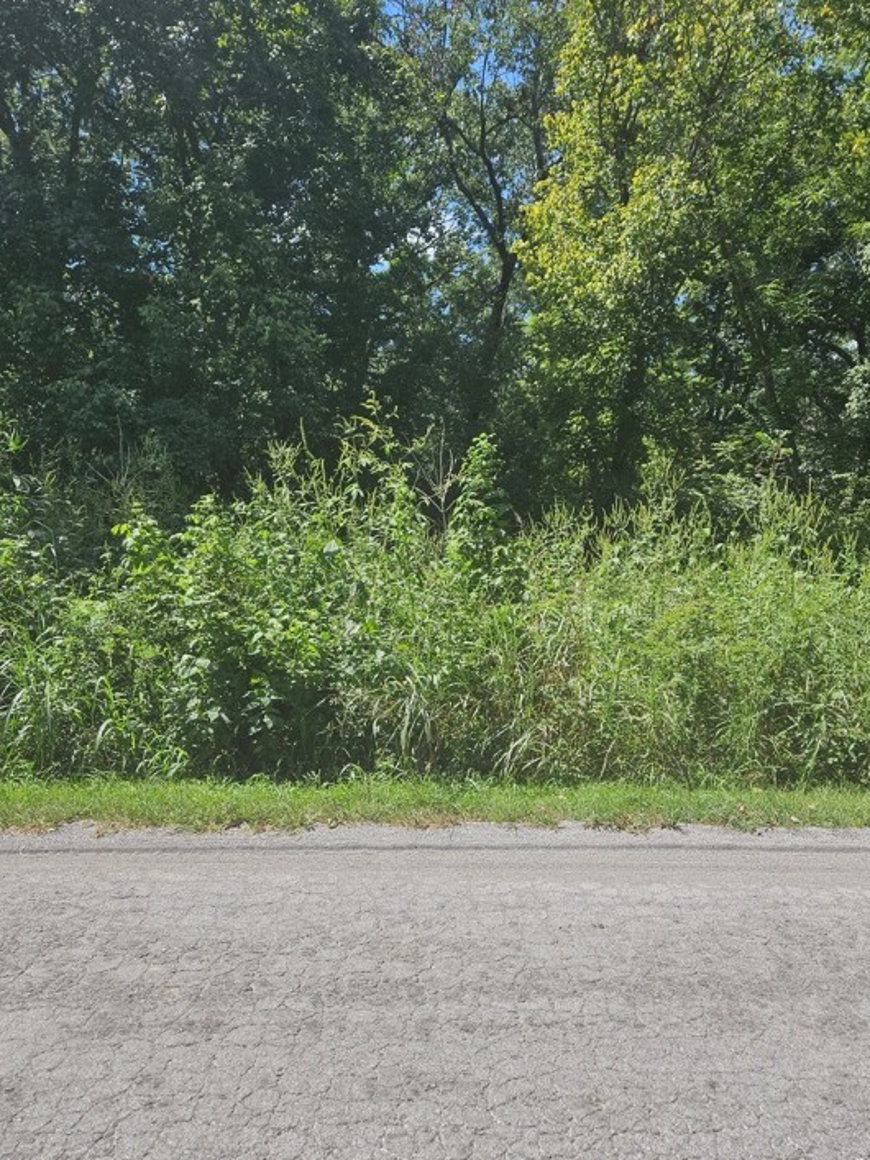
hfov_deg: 54.8
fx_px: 838
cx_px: 461
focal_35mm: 25
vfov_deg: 69.4
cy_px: 602
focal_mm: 5.4
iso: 32
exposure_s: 1/1593
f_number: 1.8
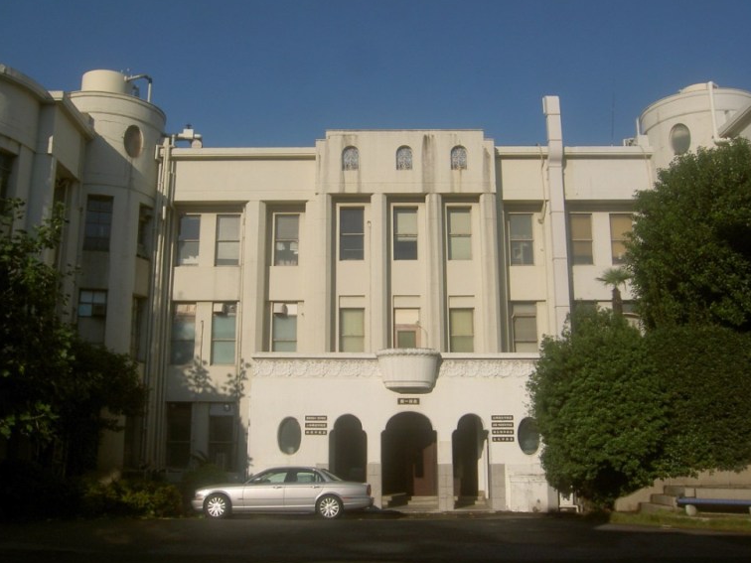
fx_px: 781
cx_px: 362
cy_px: 270
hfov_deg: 51.3
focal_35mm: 36
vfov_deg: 39.6
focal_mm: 5.6
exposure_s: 1/1000
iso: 50
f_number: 4.7
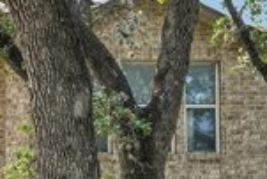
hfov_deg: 18.2
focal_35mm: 106
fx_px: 787
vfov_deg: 12.6
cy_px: 221
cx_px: -60
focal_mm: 25
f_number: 8
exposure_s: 1/60
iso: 200
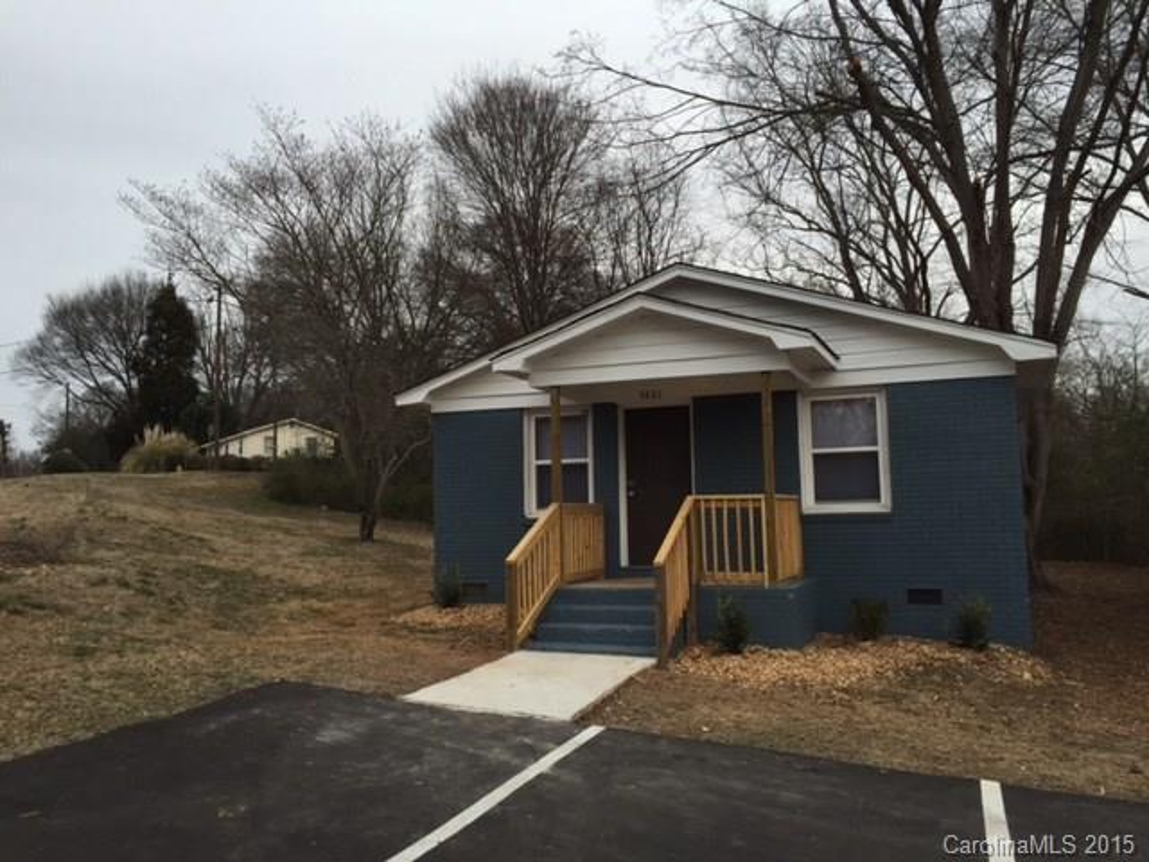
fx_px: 963
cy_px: 431
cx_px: 574
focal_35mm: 29
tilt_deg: +4.8
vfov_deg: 48.2
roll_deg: +2.3
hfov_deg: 61.7
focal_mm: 4.15
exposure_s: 1/338
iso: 32
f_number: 2.2
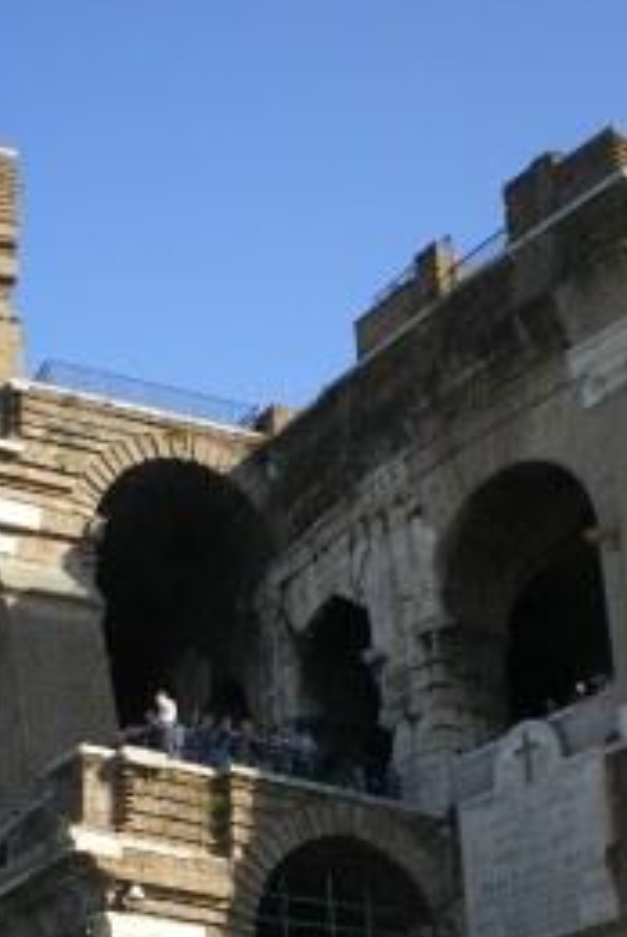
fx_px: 1772
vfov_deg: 29.0
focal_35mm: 68
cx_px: 86
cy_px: 753
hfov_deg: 19.8
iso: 64
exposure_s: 1/200
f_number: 4.6
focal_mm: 6.3
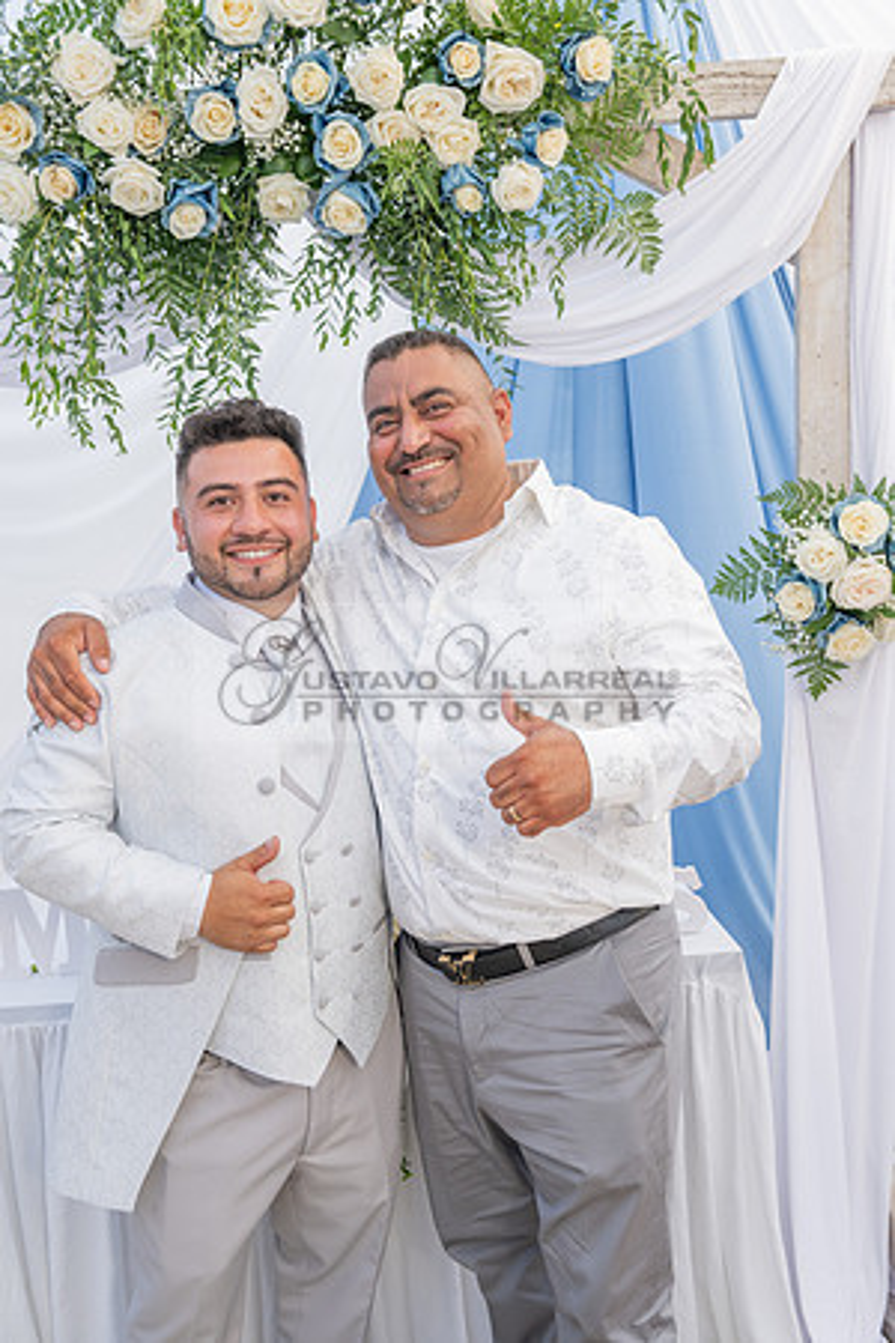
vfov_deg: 54.4
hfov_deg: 37.9
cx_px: 448
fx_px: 1305
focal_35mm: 35
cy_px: 672
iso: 200
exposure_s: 1/125
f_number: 5.6
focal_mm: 35
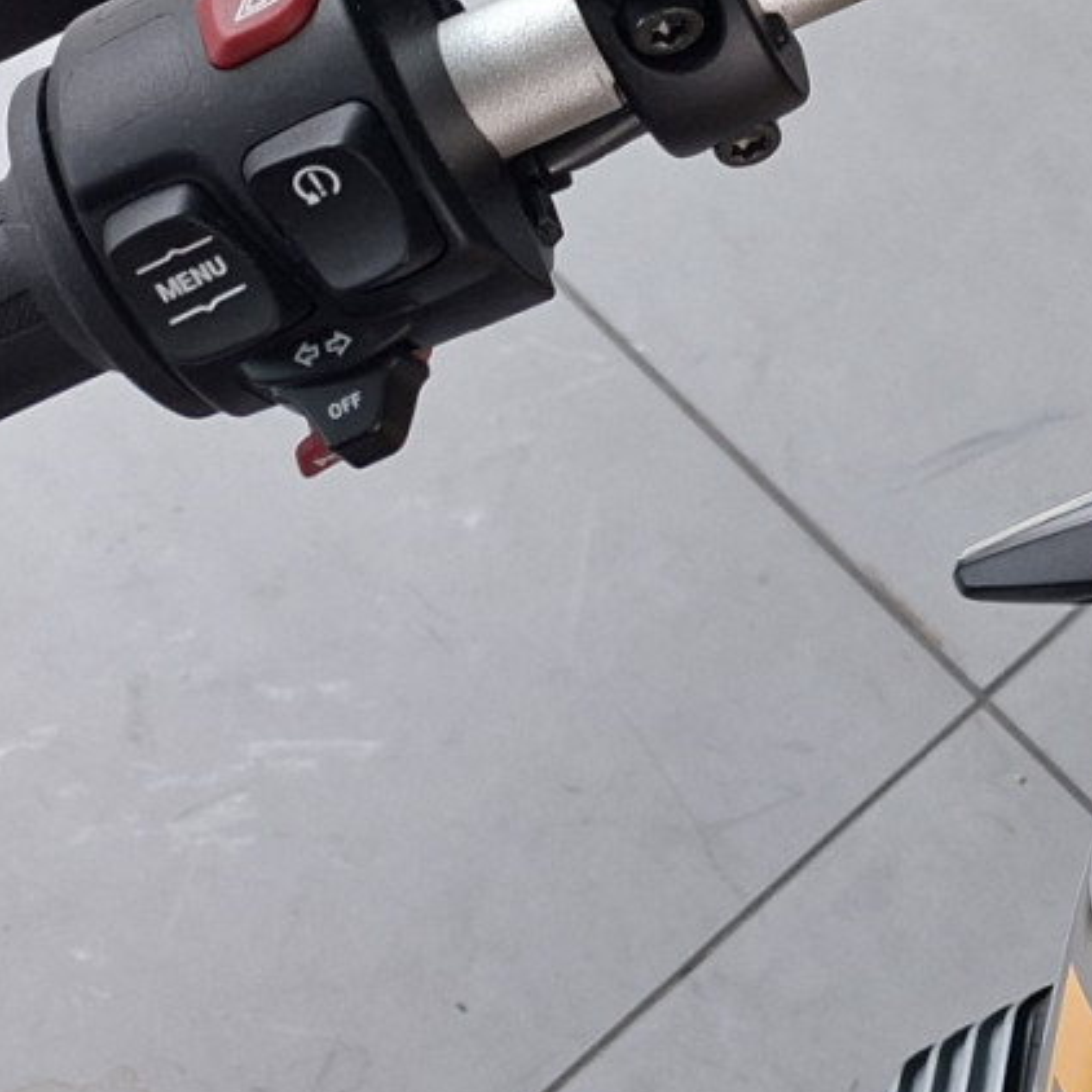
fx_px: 2748
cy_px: -256
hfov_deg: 18.8
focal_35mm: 77
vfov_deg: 20.8
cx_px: 1793
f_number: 1.8
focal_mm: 5.54
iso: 80
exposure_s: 1/100
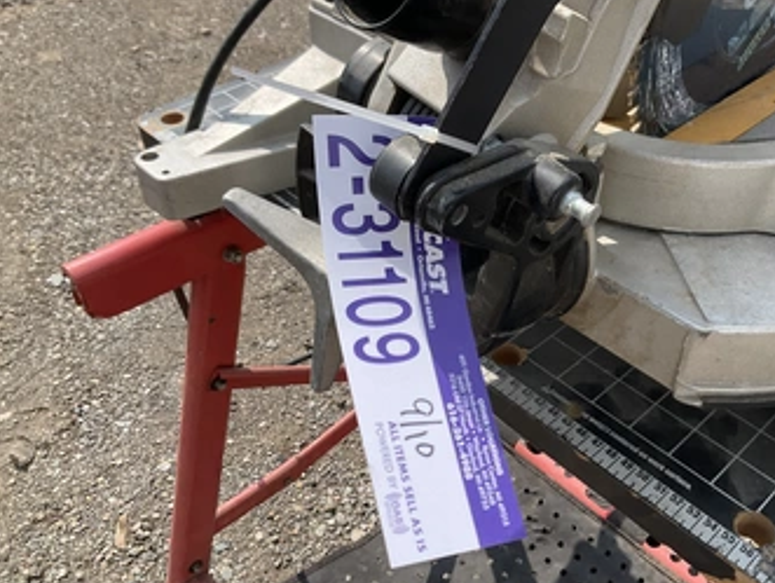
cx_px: 428
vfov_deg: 40.6
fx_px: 784
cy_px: 342
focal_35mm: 35
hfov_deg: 52.5
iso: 25
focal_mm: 3
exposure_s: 1/1451
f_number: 1.8
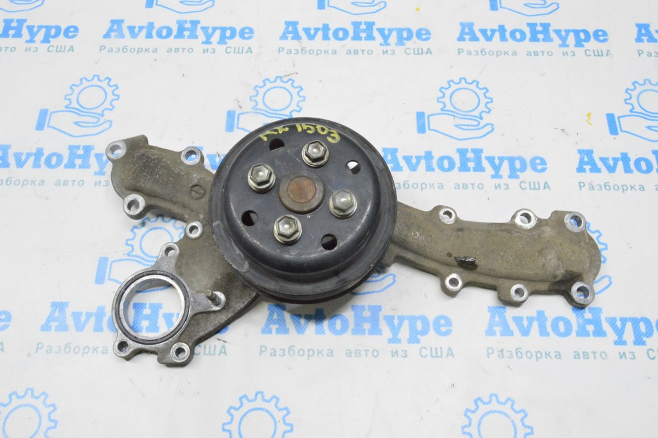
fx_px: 603
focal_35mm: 33
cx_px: 329
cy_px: 219
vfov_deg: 39.9
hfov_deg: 57.3
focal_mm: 22
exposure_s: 1/15
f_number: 20
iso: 6400
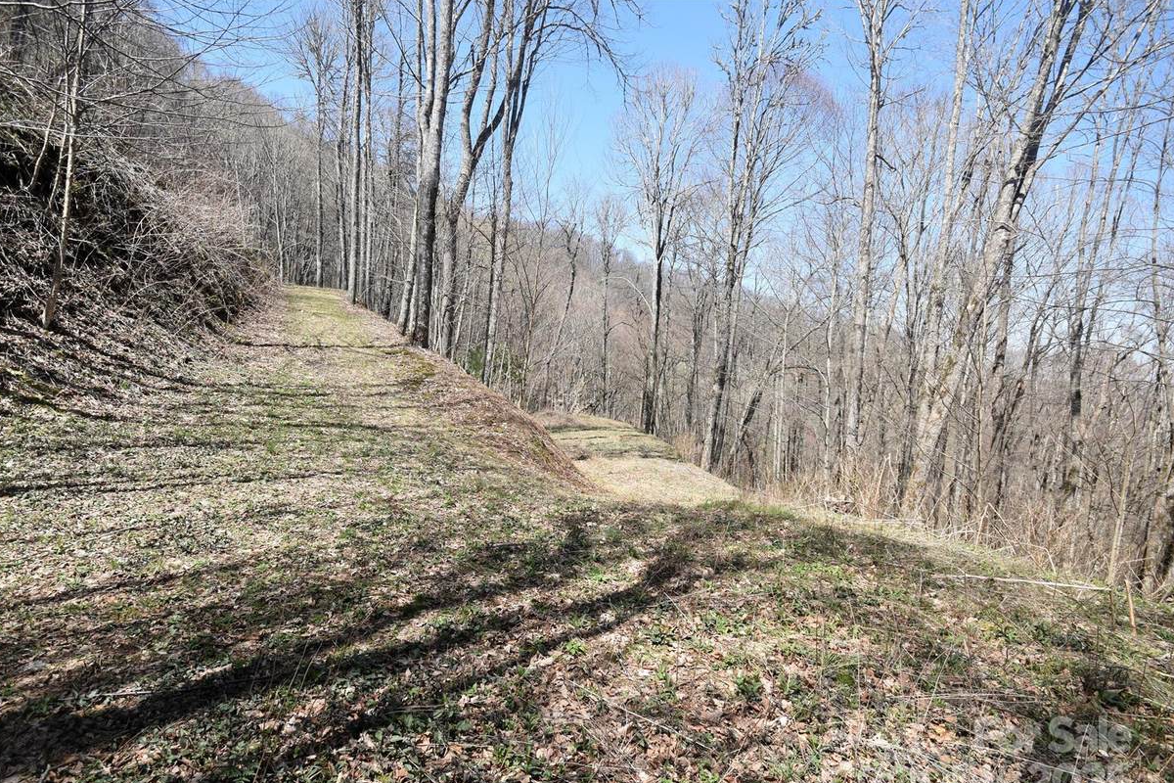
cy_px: 415
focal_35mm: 16
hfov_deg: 96.6
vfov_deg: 73.7
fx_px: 522
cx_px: 550
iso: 400
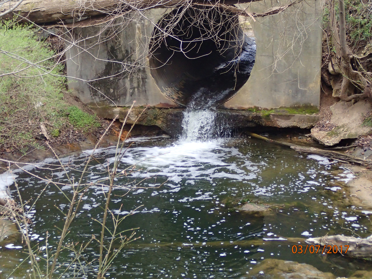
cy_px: 140
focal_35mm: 61
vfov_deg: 24.0
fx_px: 656
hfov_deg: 31.7
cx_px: 186
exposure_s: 1/500
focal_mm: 11.01
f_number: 3.6
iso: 640
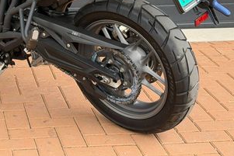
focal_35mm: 106
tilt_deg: -8.5
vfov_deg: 12.7
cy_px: -23
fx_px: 689
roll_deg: +0.5
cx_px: 24
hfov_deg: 18.9
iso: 80
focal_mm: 6.76
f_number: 1.78
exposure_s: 1/987
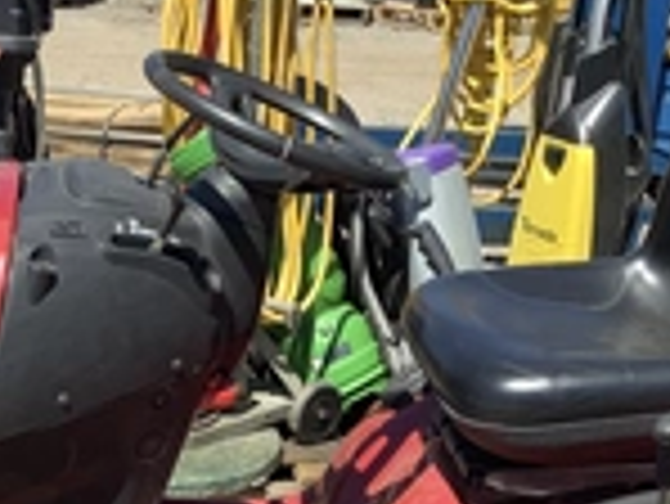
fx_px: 1608
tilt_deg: -26.1
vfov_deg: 17.4
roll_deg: -1.1
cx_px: 207
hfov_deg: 23.4
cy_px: 500
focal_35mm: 83
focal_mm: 3.3
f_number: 2.4
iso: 25
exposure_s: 1/981
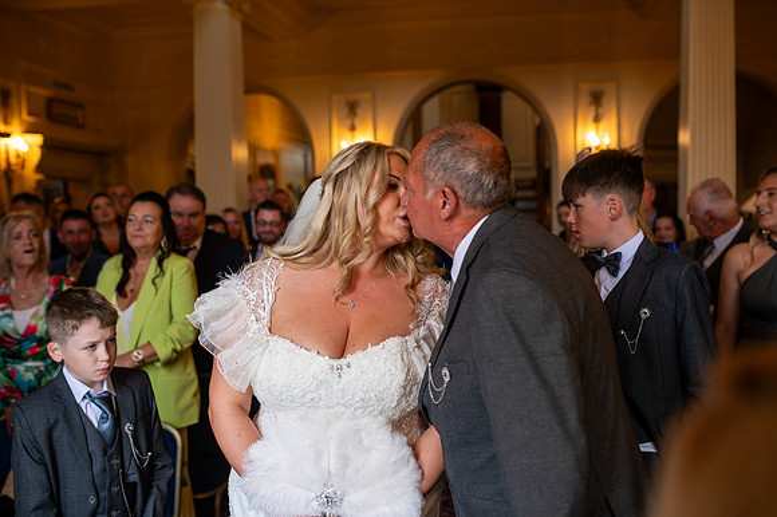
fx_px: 793
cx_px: 388
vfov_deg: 36.1
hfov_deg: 52.2
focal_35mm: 37
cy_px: 258
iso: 250
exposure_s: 1/200
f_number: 2.5
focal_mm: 35
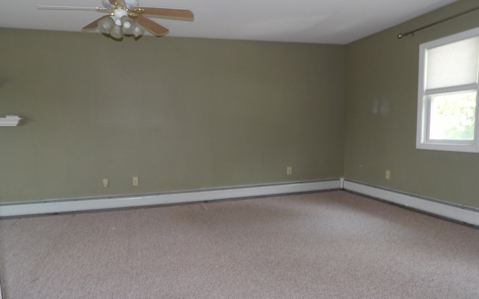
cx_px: 244
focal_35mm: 26
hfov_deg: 70.4
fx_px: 339
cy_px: 181
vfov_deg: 47.3
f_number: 3.2
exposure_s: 1/33
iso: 200
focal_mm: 4.3
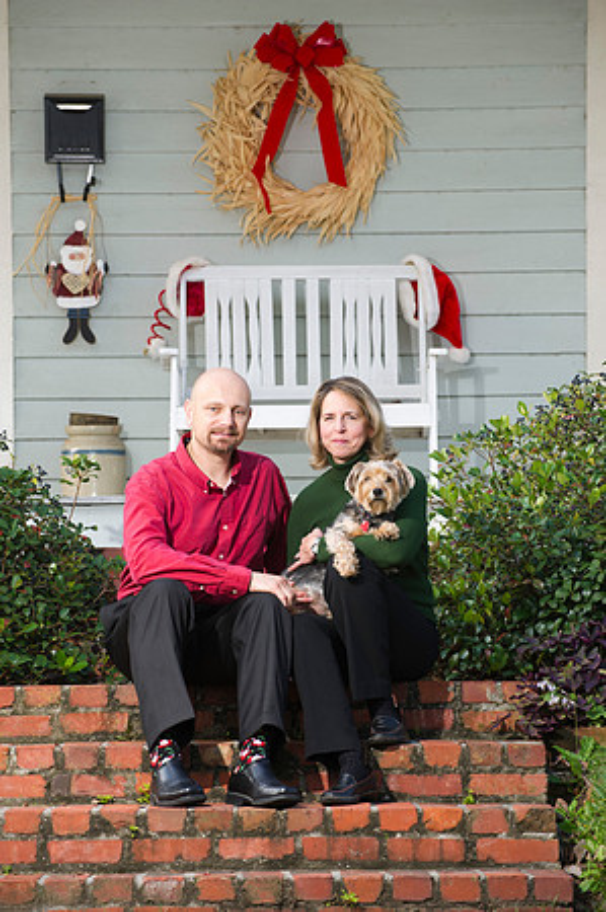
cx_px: 303
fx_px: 4302
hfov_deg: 8.1
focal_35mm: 170
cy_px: 456
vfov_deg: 12.1
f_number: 5.6
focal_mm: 170
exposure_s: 1/125
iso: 125
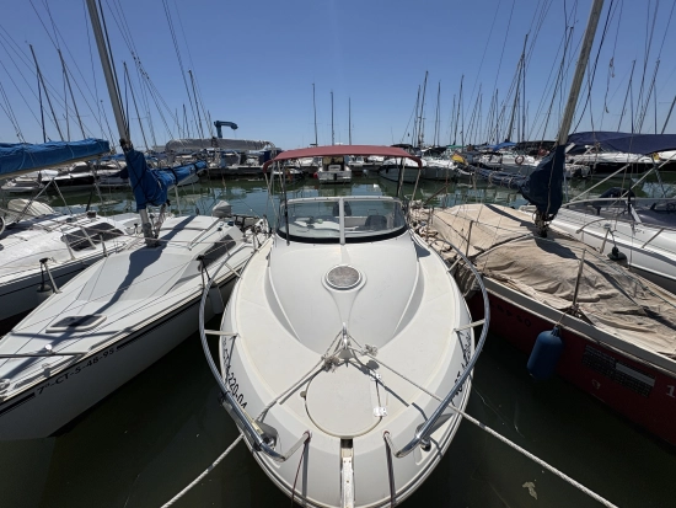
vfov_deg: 85.7
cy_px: 254
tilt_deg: -21.6
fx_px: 274
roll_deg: +2.4
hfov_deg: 102.0
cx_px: 338
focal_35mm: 14
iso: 32
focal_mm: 2.22
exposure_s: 1/6135
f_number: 2.2
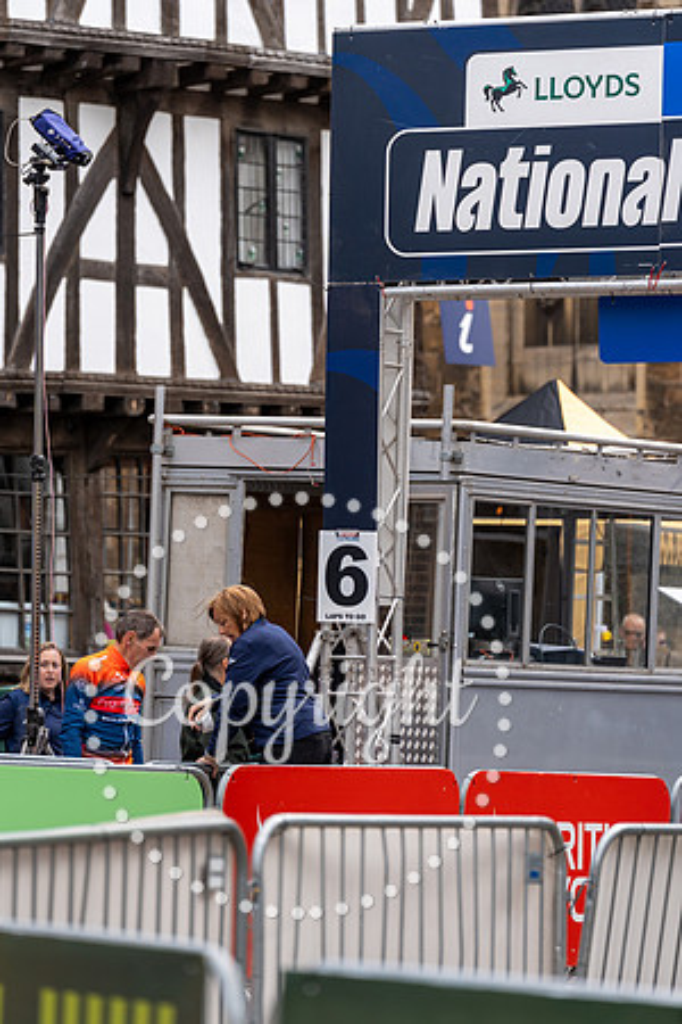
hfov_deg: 6.9
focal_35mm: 200
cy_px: 512
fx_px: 5683
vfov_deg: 10.3
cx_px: 341
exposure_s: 1/1000
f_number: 4
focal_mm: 200
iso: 320
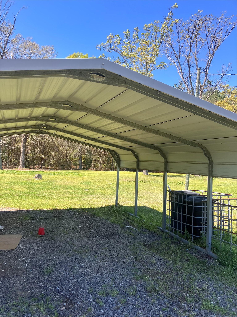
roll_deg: -1.5
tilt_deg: +2.8
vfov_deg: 63.4
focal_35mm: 28
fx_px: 256
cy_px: 158
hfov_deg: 49.7
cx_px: 118
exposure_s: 1/656
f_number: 1.8
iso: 32
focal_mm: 3.99
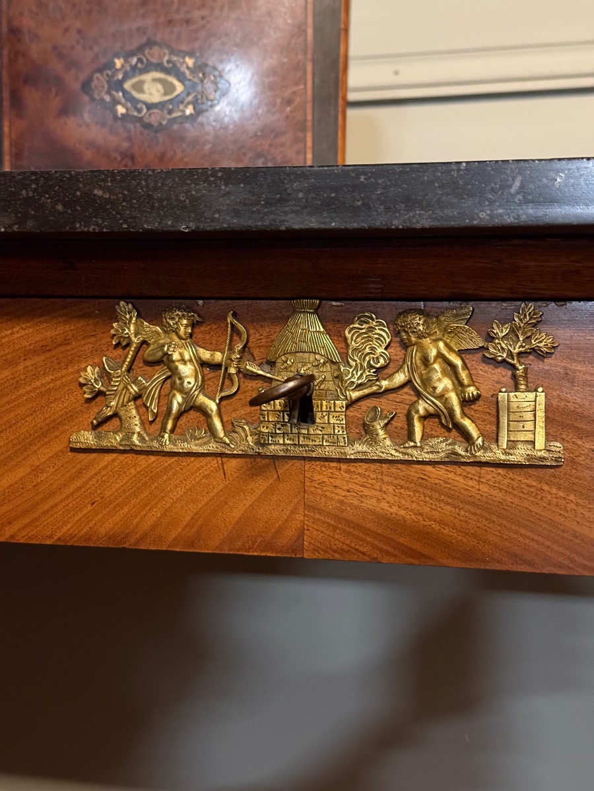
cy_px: 396
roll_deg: +0.3
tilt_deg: -3.1
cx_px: 297
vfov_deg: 39.7
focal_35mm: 48
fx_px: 1098
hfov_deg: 30.3
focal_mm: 6.76
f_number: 1.78
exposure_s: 1/23
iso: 800
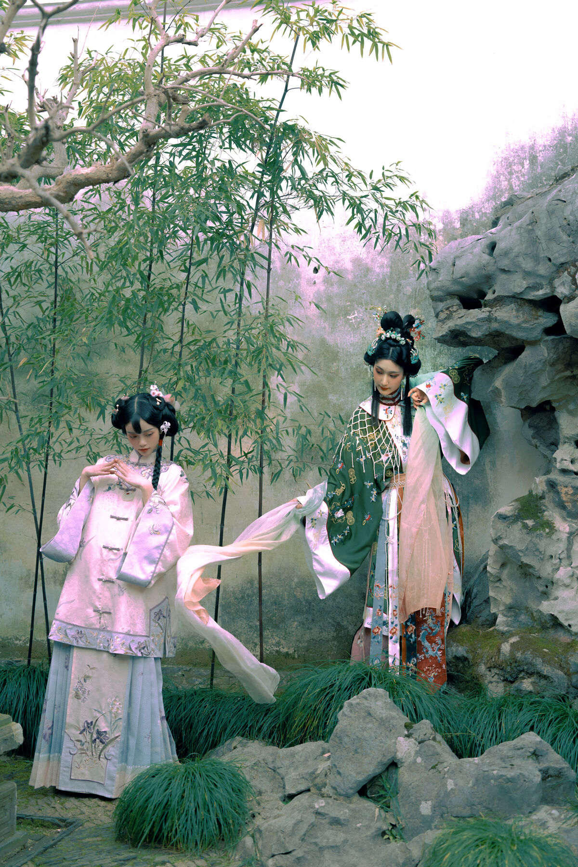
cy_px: 434
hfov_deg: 26.0
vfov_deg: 38.2
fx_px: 1252
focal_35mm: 52
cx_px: 289
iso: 500
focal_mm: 52
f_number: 2.8
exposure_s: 1/640
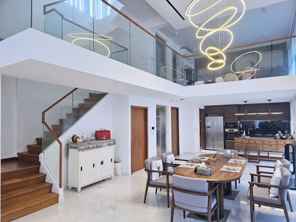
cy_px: 111
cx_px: 148
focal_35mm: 23
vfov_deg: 58.9
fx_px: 197
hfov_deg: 73.9
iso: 160
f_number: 1.7
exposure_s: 1/100
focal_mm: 6.3
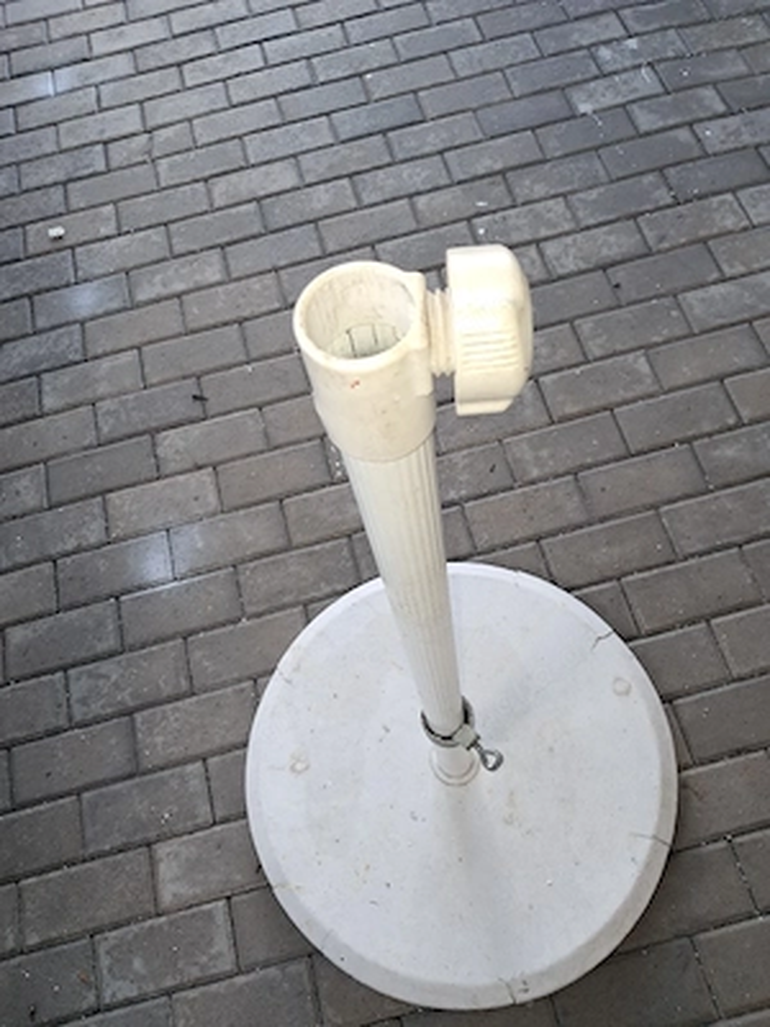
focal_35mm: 27
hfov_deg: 51.4
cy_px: 514
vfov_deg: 65.3
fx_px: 801
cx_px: 385
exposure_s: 1/50
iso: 80
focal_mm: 4
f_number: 1.8
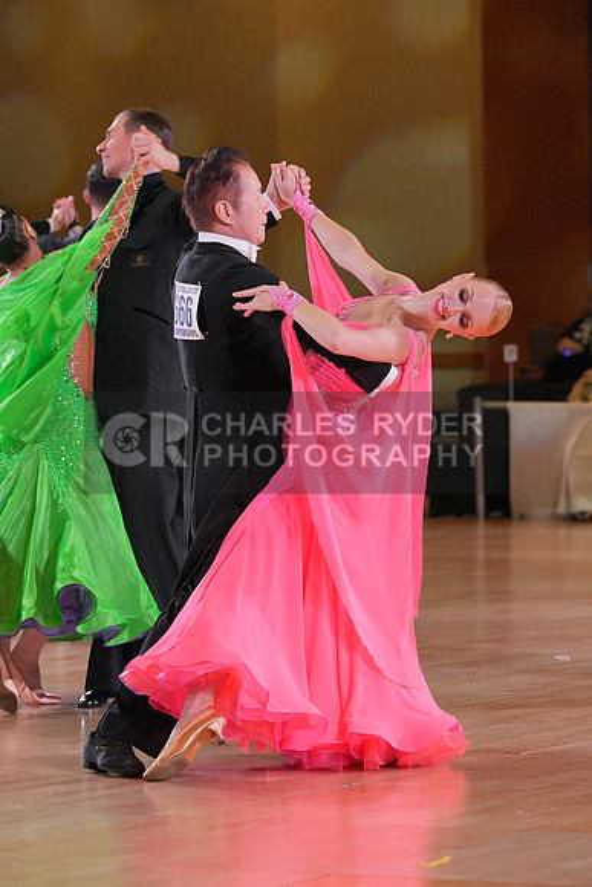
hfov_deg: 6.9
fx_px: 4930
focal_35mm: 200
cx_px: 296
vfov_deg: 10.3
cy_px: 444
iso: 5000
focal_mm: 200
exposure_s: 1/400
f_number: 7.1
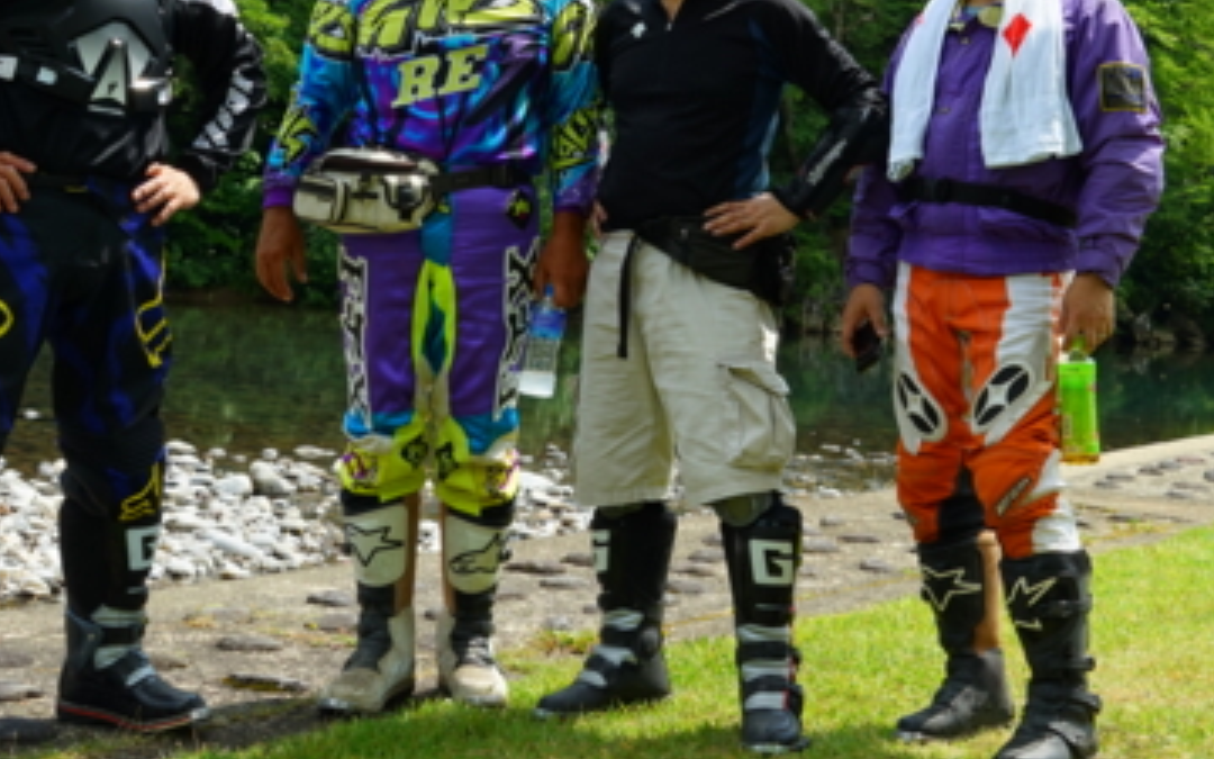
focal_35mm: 68
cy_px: -3
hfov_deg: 30.0
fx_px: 2250
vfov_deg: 18.6
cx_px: 809
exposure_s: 1/125
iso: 100
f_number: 9.5
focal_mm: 30
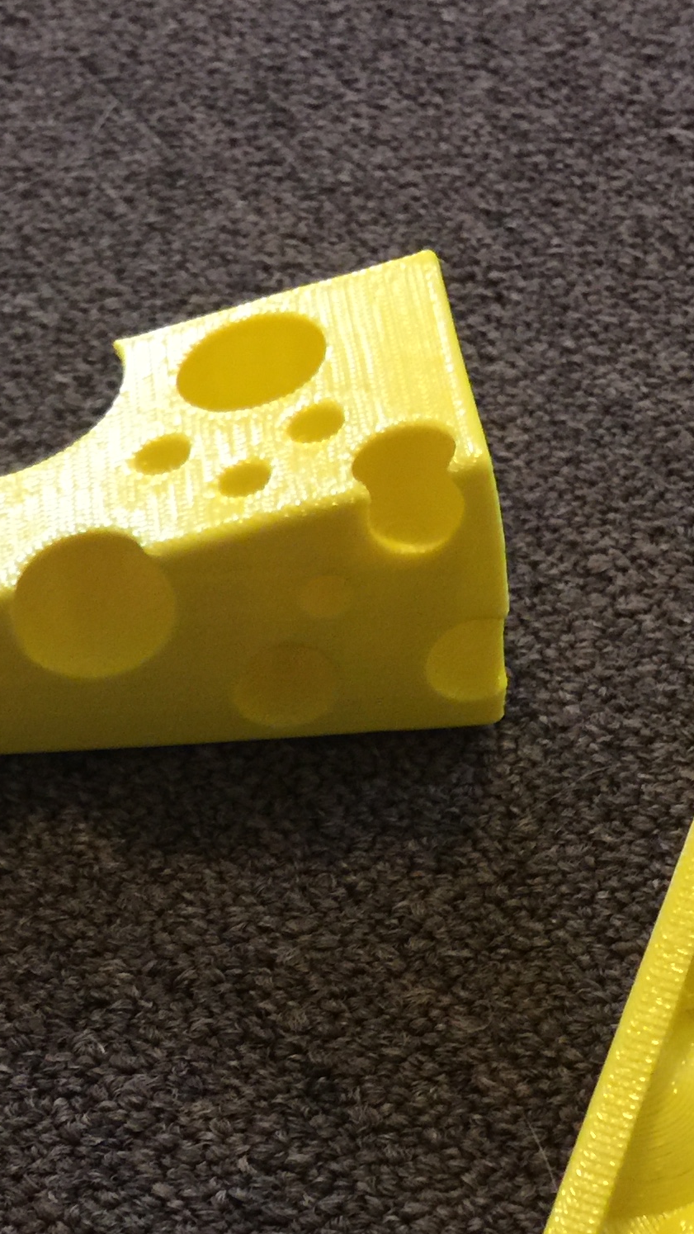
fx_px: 2257
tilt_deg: -48.7
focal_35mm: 69
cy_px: 976
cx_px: 160
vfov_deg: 29.9
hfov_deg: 17.4
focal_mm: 4.15
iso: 80
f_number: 2.2
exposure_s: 1/4
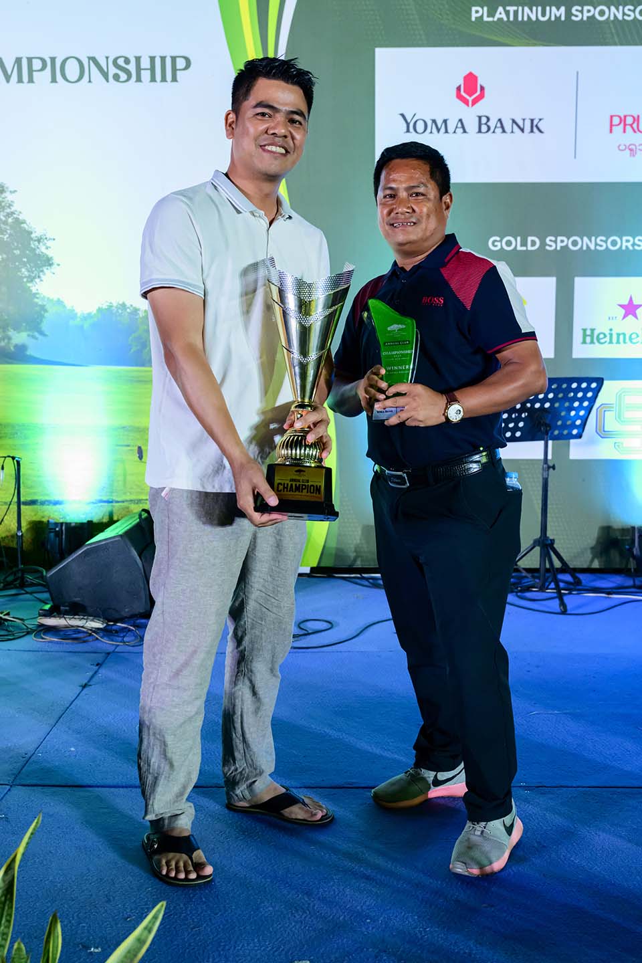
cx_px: 321
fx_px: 963
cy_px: 482
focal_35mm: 36
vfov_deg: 53.1
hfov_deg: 36.9
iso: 4000
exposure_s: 1/250
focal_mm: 36
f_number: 4.5
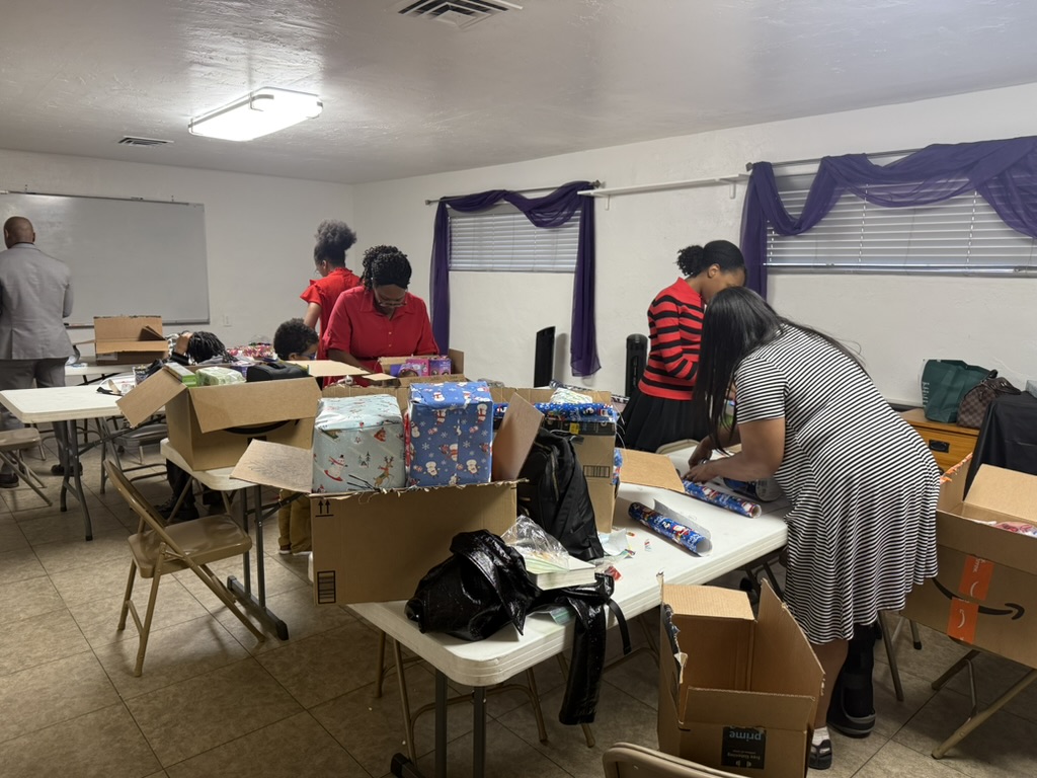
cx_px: 518
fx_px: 719
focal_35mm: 24
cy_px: 389
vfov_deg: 56.8
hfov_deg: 71.6
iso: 160
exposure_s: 1/60
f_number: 1.78
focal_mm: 6.76
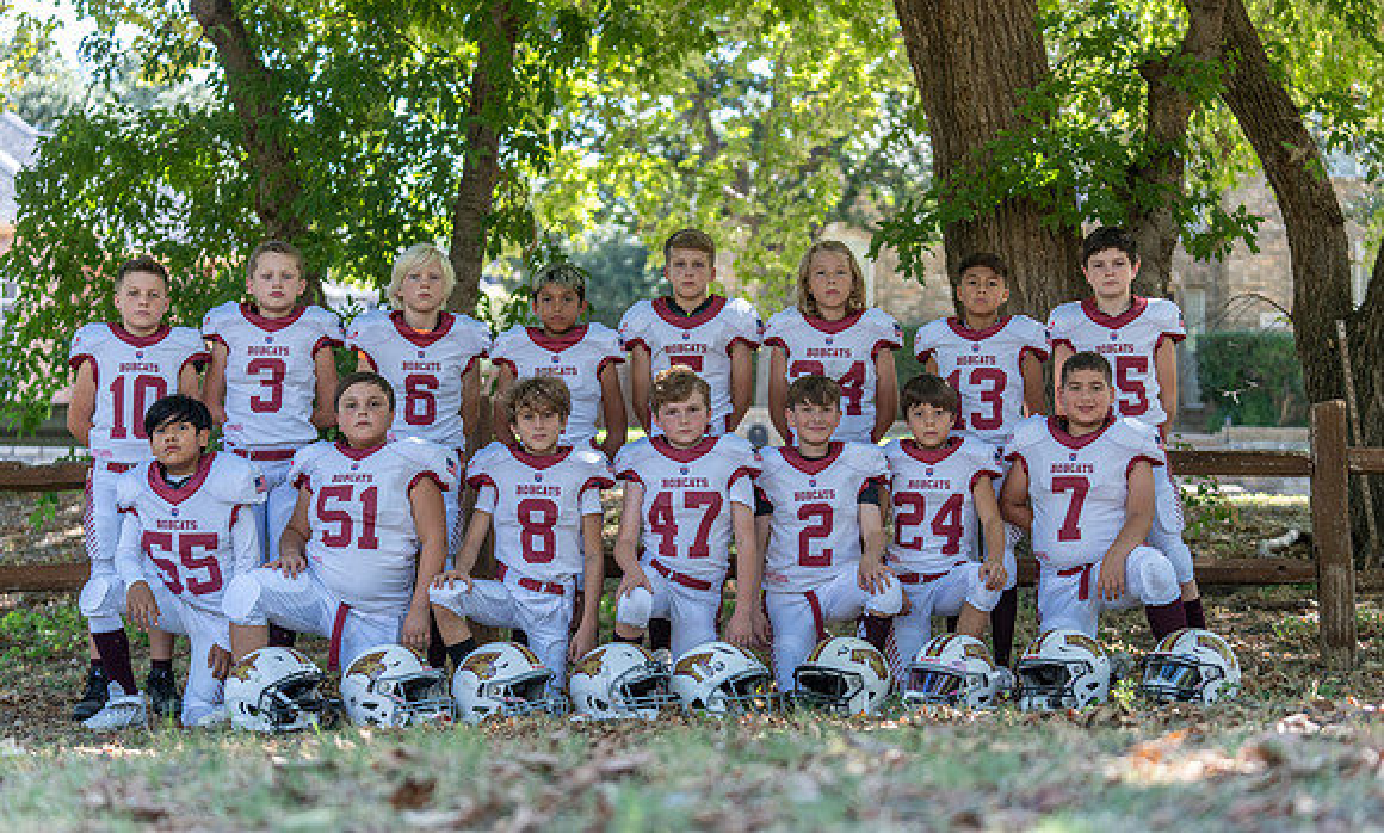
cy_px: 361
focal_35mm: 74
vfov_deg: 17.2
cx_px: 708
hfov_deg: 28.2
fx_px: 2753
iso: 320
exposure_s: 1/320
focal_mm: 70
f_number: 2.8
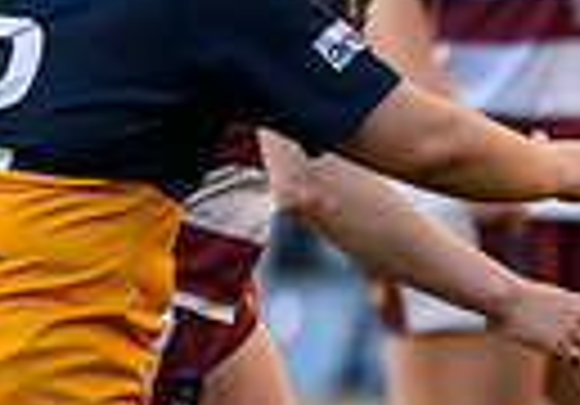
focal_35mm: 2879
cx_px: 1496
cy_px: 468
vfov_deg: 0.5
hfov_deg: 0.7
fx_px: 47055
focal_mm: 560
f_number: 4
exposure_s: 1/2000
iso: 4000
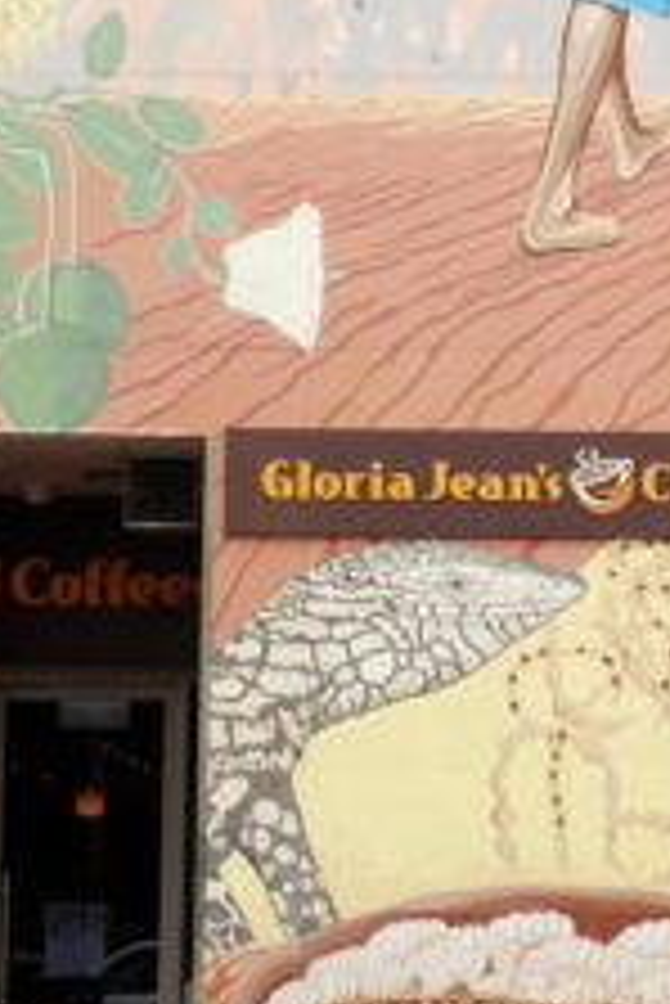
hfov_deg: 9.3
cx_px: 573
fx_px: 4125
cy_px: 284
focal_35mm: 148
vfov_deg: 13.8
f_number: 6.3
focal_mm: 44
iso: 100
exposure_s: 1/160
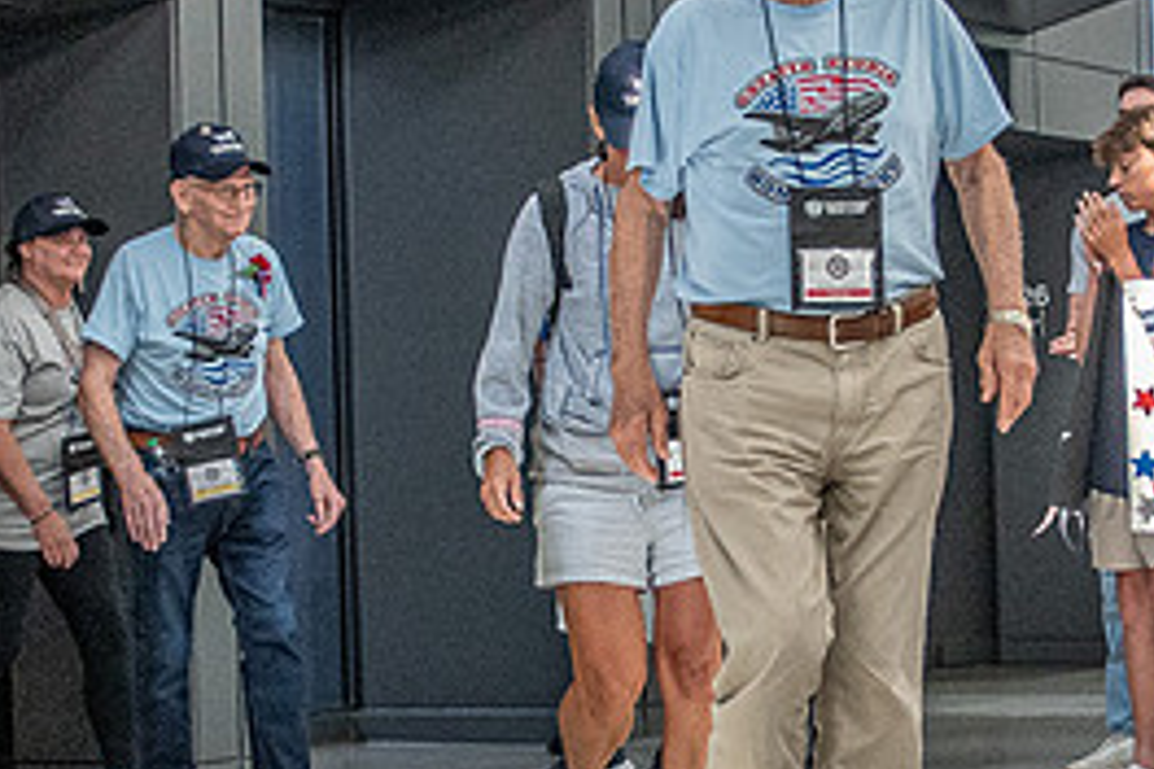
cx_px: 741
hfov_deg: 20.2
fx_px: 3237
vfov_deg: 13.6
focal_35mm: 101
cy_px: 398
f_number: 3.2
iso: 800
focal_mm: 16
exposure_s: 1/2500
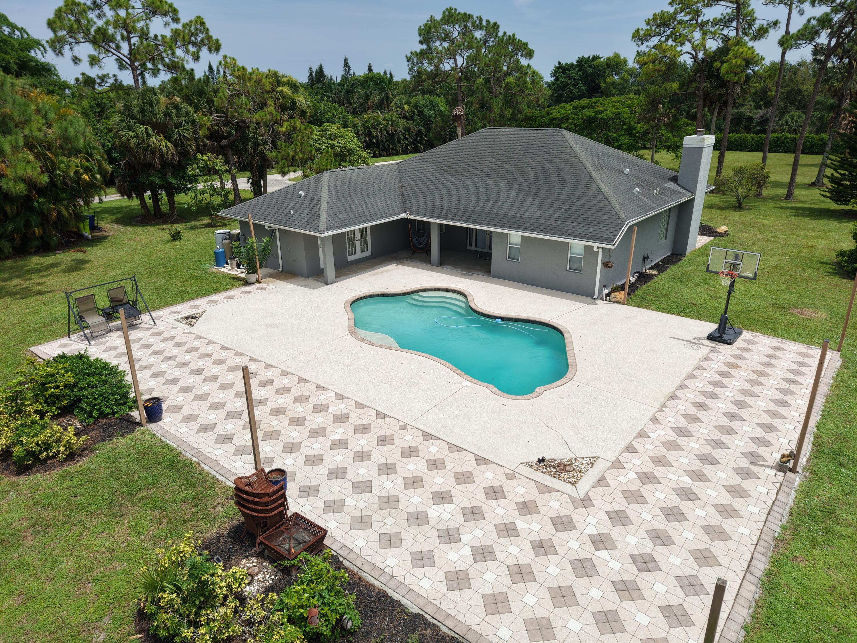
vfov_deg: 56.8
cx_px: 428
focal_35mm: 24
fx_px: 594
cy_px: 322
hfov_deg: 71.6
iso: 180
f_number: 1.8
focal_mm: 8.67
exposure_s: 1/6400
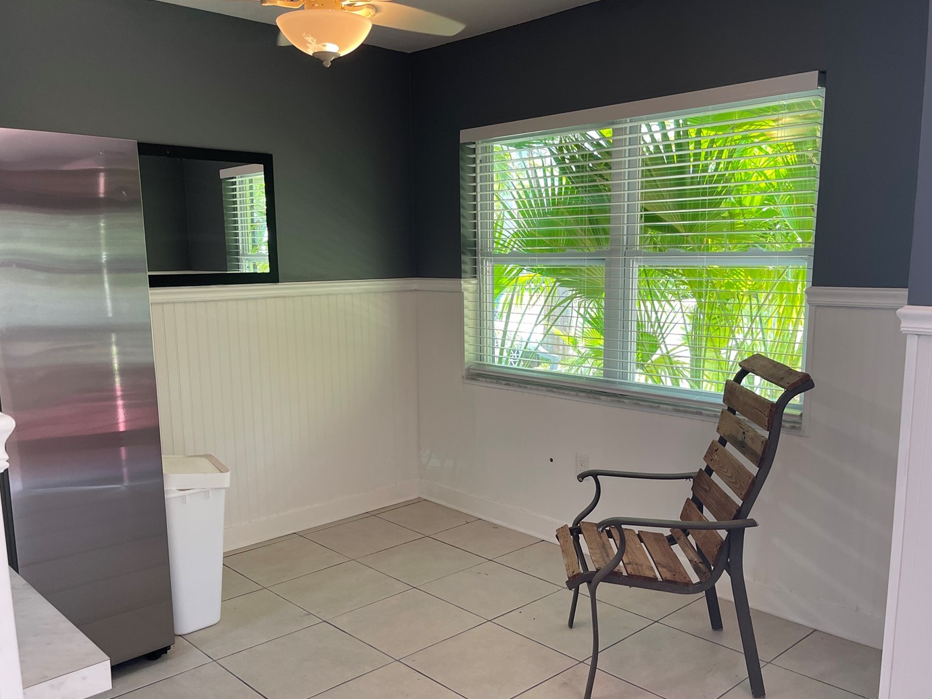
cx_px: 477
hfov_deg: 61.7
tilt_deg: -9.7
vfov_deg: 48.2
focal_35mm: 29
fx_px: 781
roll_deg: +0.0
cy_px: 383
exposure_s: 1/121
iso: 125
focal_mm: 5.1
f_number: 1.6
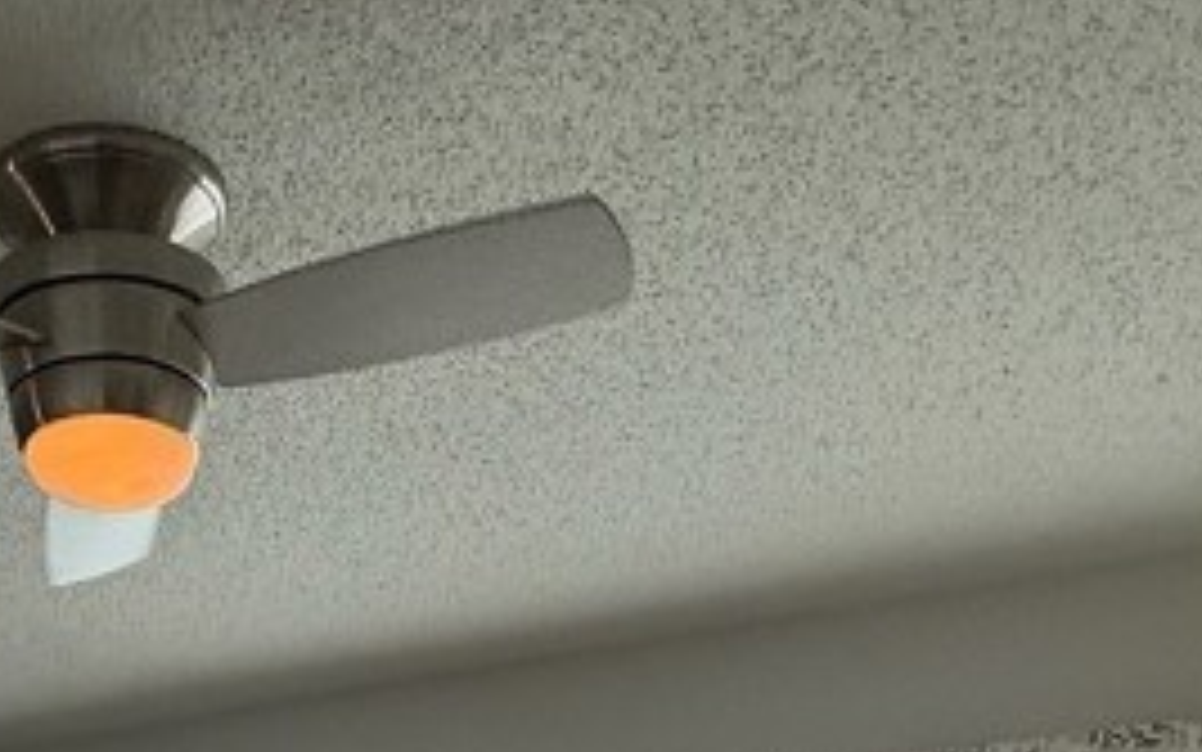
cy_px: 1432
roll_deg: -0.8
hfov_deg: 34.9
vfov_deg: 17.5
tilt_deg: -4.9
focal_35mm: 57
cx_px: 293
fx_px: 1868
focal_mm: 2.22
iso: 64
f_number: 2.2
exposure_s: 1/216
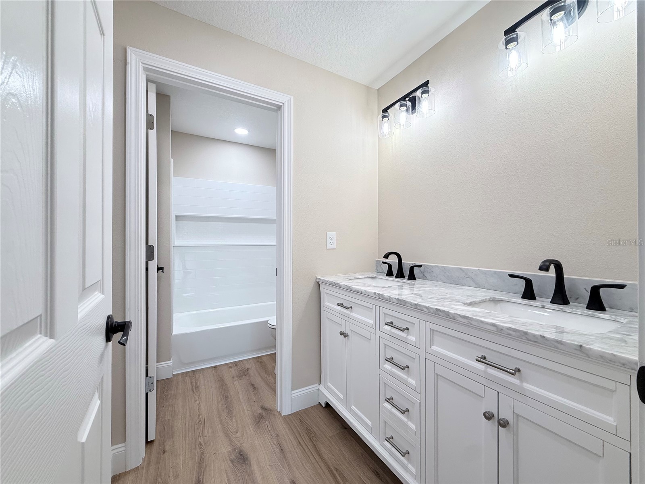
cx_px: 322
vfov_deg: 85.7
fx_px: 261
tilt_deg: +0.4
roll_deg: +0.0
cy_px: 242
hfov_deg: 102.1
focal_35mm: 14
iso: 125
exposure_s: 1/120
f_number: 2.2
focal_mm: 2.22
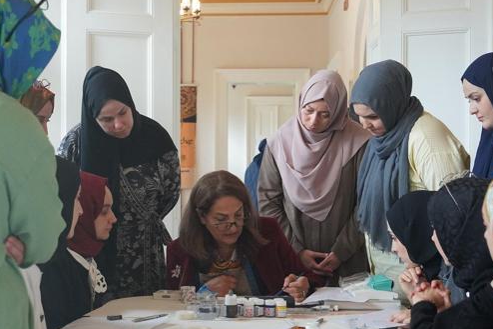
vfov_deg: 24.1
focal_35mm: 56
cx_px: 223
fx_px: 767
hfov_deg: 35.6
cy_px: 192
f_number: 4
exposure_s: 1/160
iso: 2000
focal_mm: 30
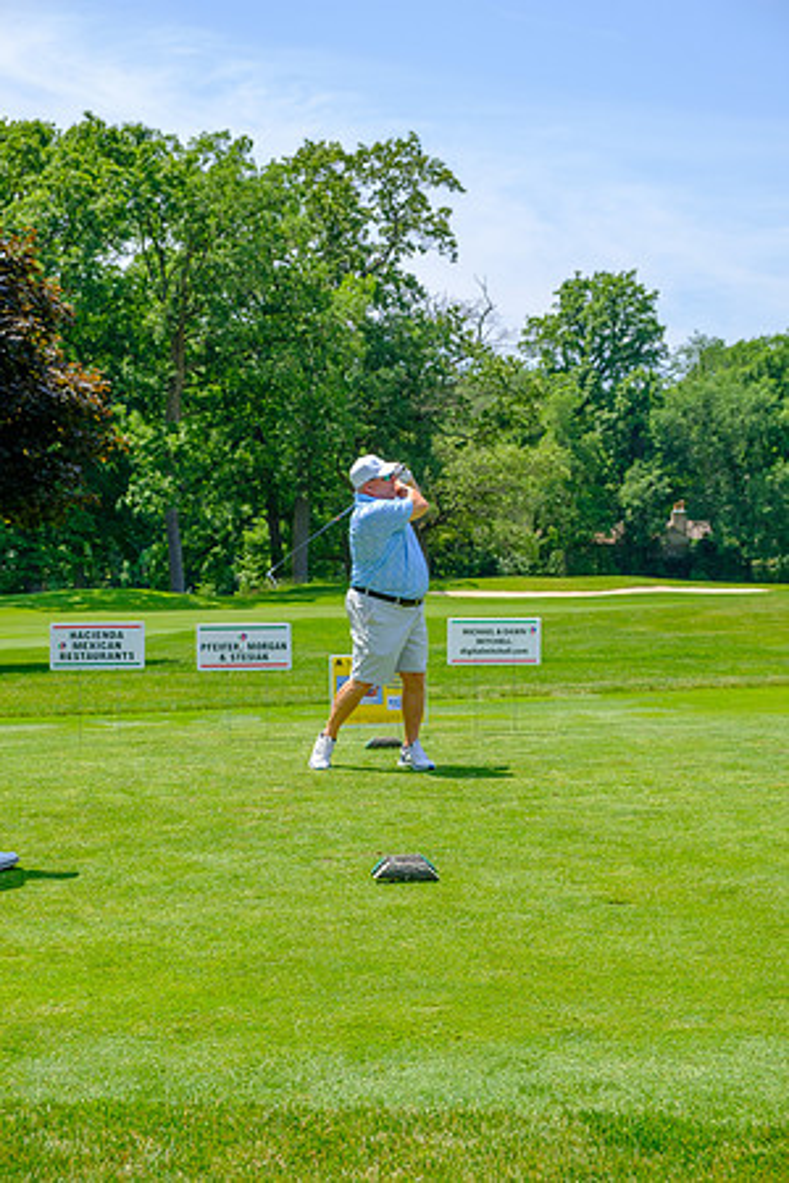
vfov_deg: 36.9
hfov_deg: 25.1
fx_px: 1775
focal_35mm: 54
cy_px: 592
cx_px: 394
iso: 200
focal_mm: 35.8
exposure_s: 1/500
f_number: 5
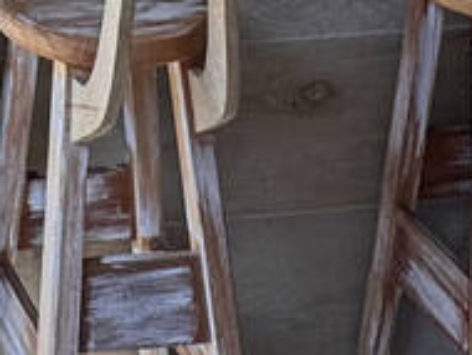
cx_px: -281
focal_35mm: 106
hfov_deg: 16.5
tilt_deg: +2.5
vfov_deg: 10.3
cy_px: -705
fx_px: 1447
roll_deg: -0.4
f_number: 2.2
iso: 40
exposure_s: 1/122
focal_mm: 2.22
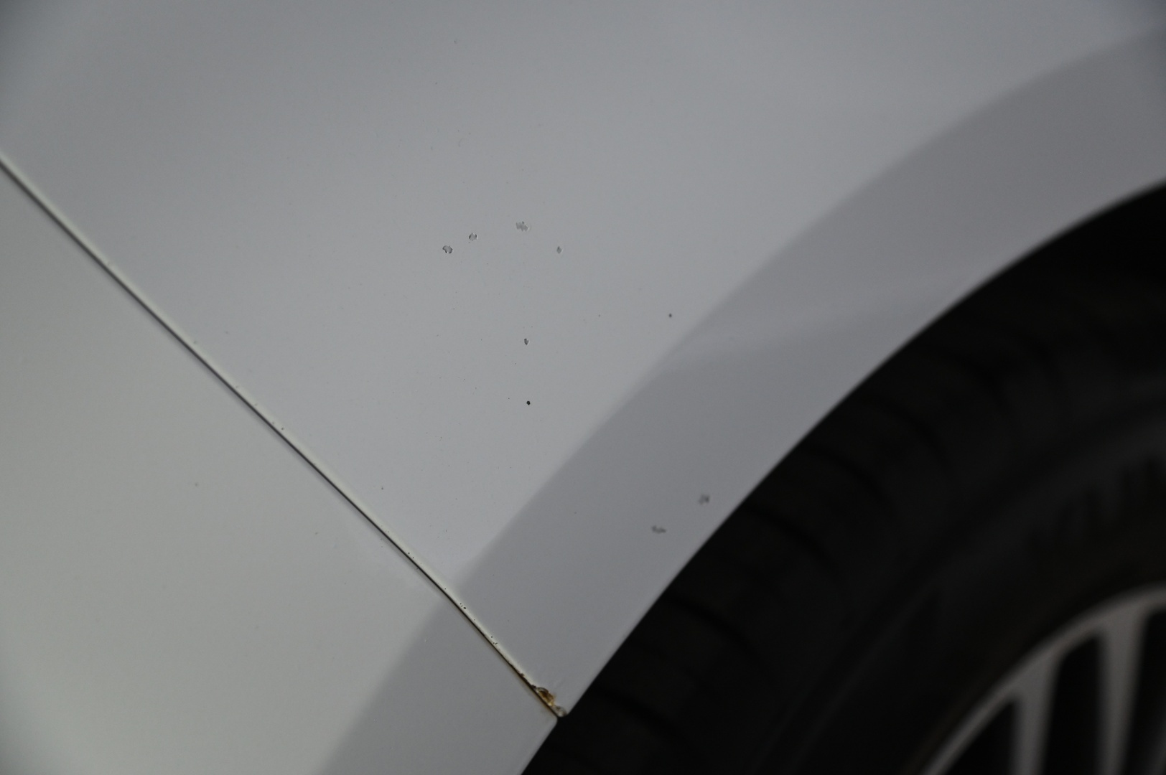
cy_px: 388
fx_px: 1683
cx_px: 583
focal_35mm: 52
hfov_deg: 38.2
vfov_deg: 25.9
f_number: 4
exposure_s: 1/320
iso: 2000
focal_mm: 52
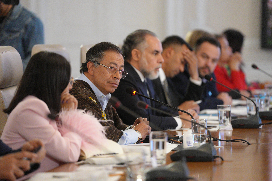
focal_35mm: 200
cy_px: 90
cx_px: 136
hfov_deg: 10.3
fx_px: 1511
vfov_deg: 6.9
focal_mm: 200
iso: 1600
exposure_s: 1/160
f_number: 2.8
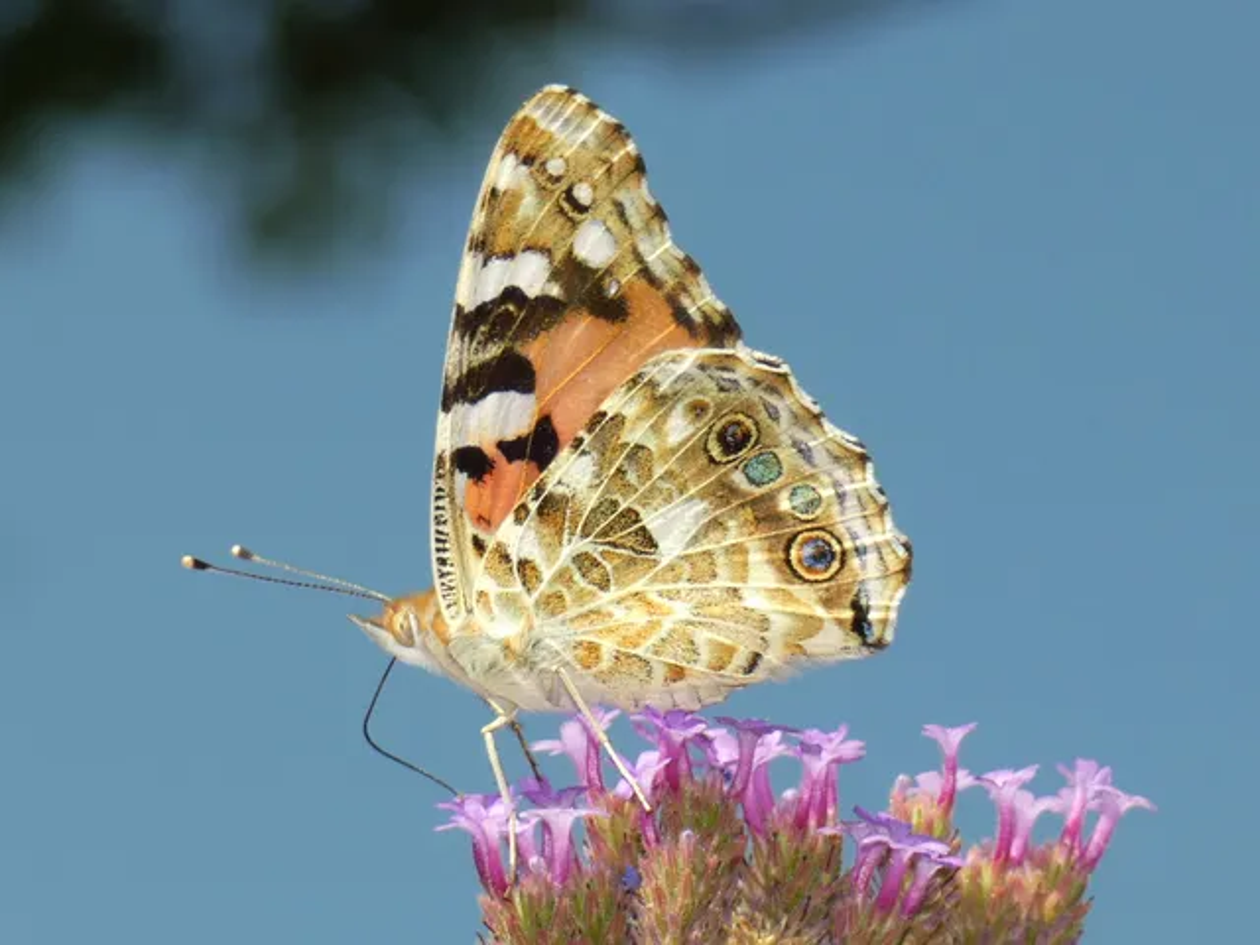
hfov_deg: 8.9
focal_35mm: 223
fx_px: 8117
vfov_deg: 6.7
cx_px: 630
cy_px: 472
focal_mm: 39.9
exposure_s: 1/100
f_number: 5.5
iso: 80
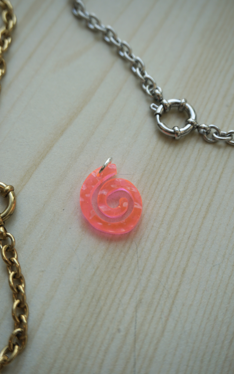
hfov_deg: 30.9
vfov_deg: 47.7
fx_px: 424
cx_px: 112
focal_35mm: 42
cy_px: 187
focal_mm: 27
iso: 125
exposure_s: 1/160
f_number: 4.5
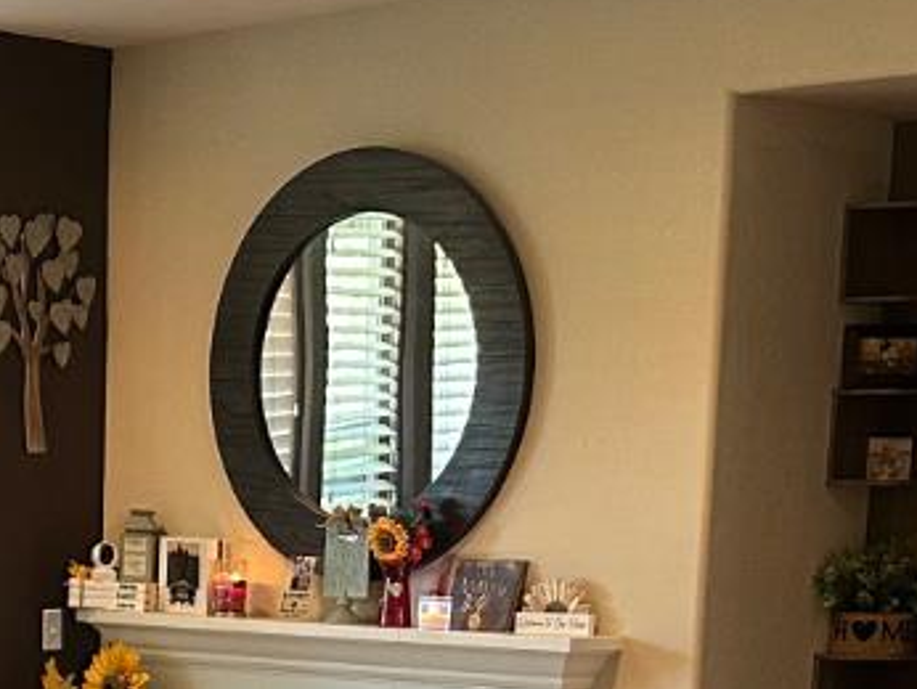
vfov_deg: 13.5
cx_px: 34
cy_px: 984
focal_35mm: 104
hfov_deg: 18.5
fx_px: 2757
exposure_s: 1/60
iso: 400
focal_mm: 6.86
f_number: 1.78
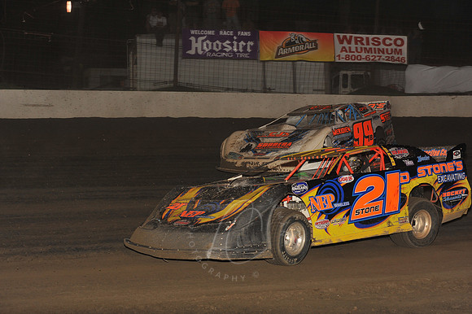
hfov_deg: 25.4
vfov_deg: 17.0
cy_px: 157
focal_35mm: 80
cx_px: 236
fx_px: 1048
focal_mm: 80
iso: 800
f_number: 6.3
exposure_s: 1/320
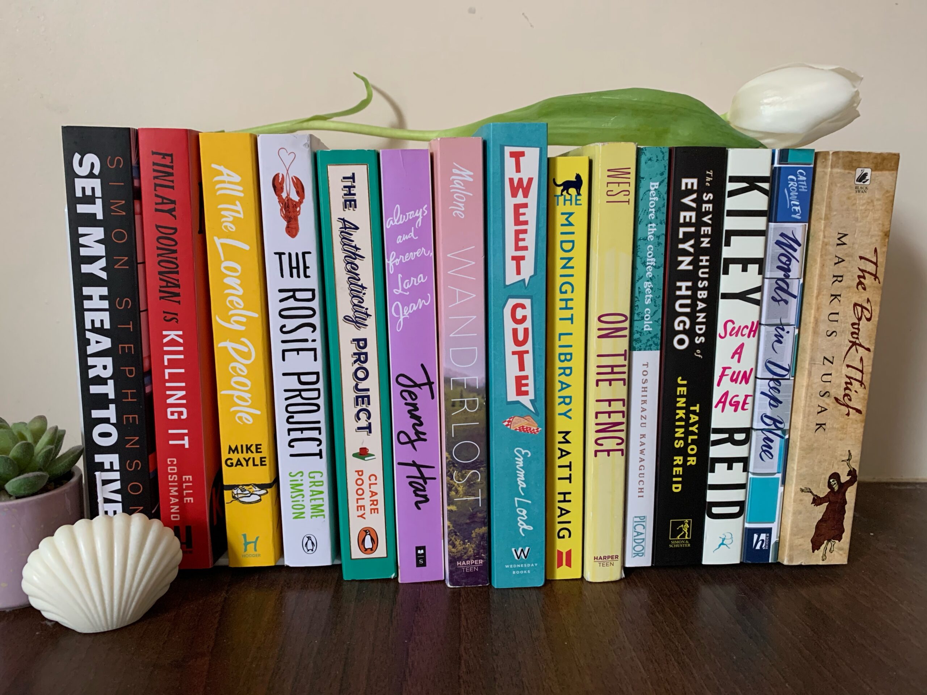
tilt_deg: -10.9
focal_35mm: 26
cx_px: 464
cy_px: 348
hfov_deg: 67.3
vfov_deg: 53.1
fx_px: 696
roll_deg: -2.0
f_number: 1.8
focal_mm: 4.25
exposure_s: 1/40
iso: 400
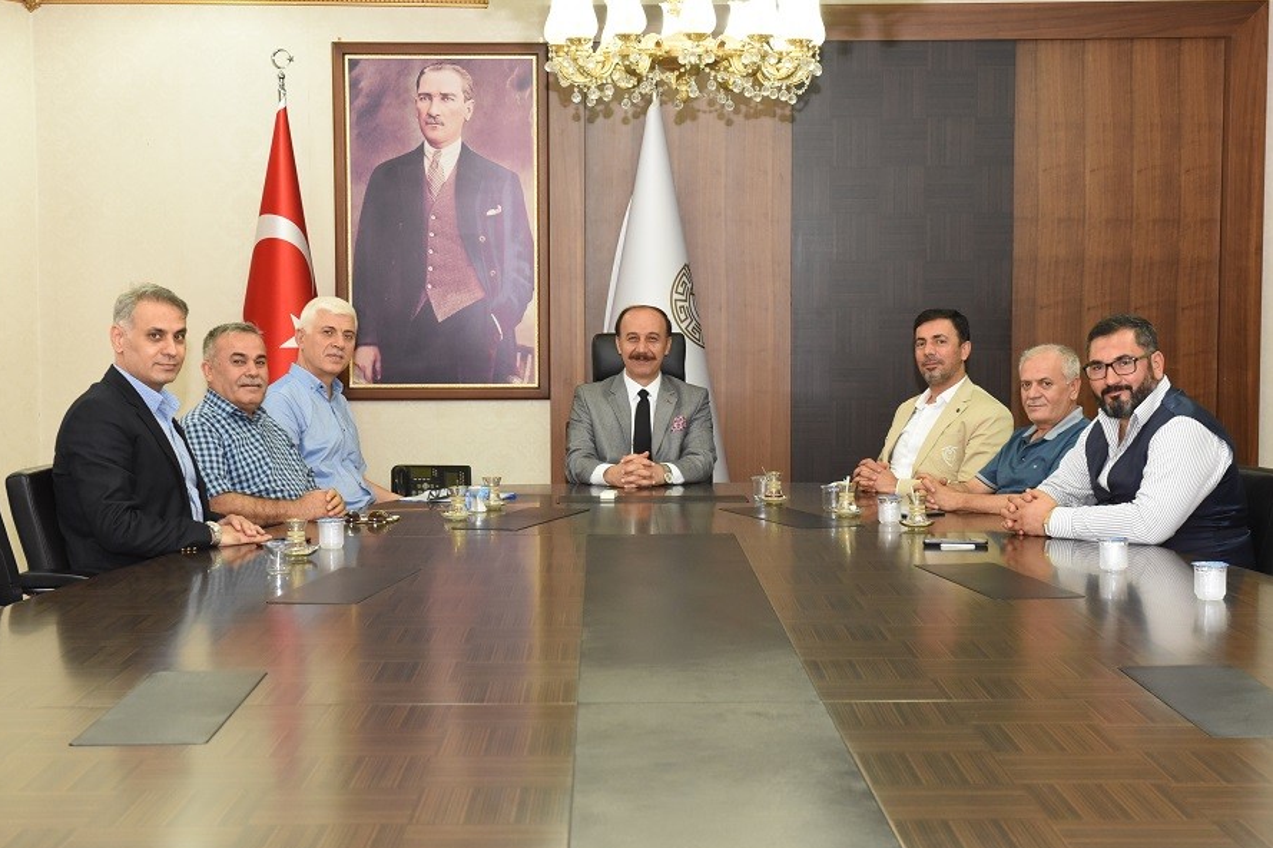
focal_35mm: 63
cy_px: 430
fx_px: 2227
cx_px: 631
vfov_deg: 21.6
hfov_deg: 31.9
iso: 3600
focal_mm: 62
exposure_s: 1/60
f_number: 8
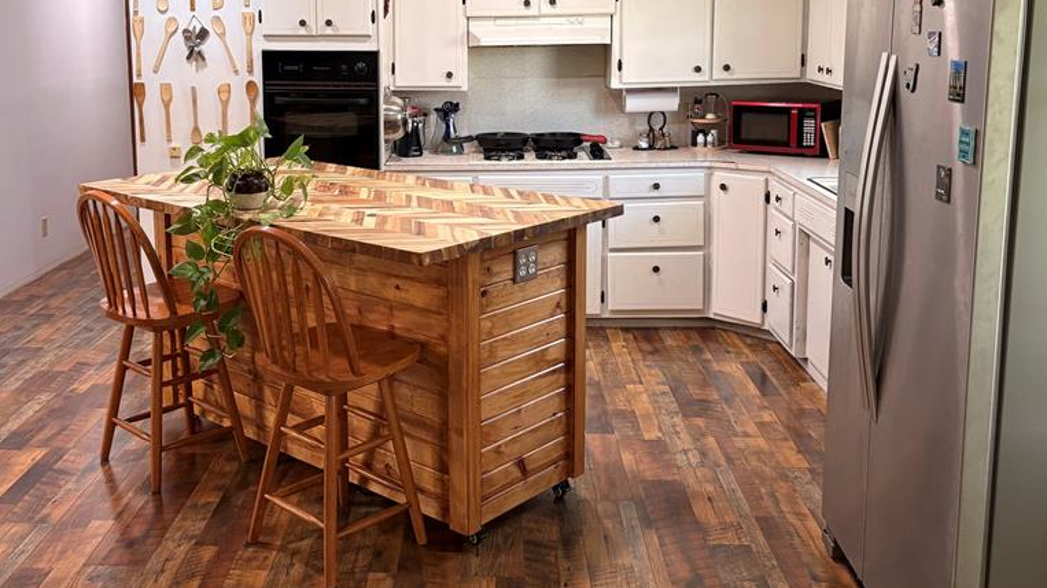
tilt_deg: -7.8
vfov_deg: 30.8
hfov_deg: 52.6
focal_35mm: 38
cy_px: 166
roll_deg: +0.4
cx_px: 440
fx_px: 1055
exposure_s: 1/60
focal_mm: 5.96
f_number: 1.6
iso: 125
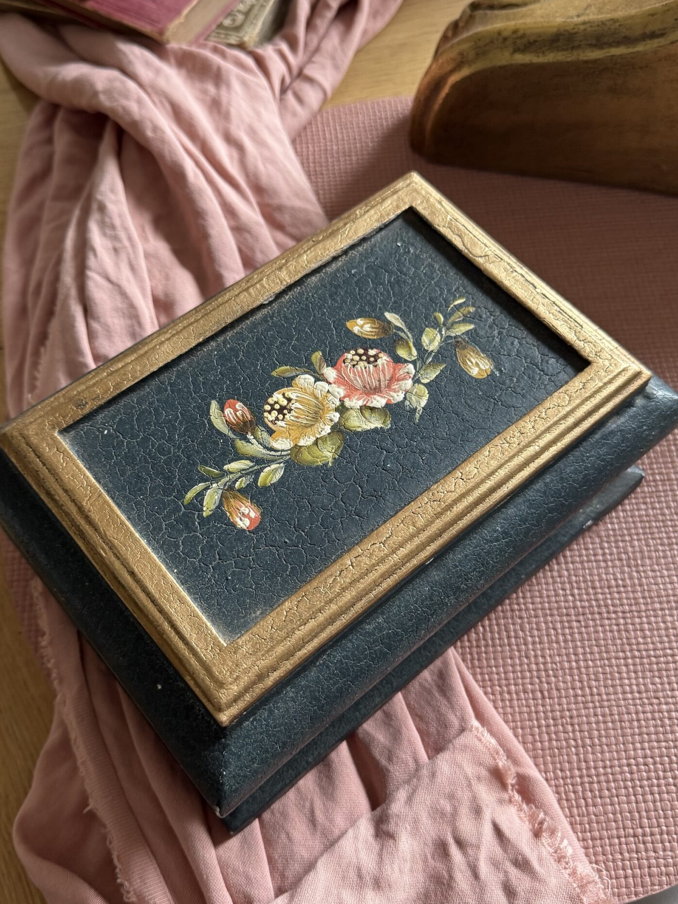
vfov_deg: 55.4
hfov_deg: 42.9
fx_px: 862
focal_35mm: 33
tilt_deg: -64.3
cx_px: 315
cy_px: 465
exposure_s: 1/98
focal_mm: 6.76
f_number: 1.78
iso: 200
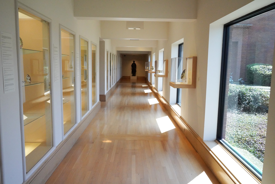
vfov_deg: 43.6
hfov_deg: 61.9
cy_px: 92
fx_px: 229
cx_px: 138
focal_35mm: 30
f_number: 14
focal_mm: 30
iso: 8000
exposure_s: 1/100
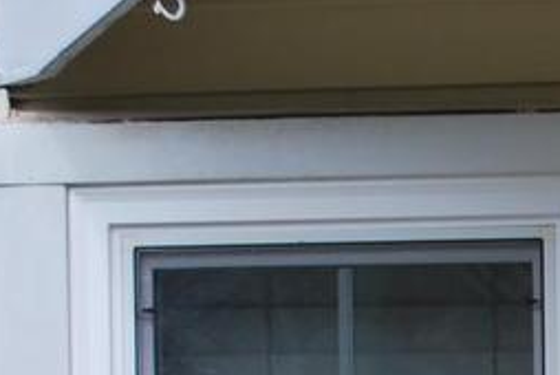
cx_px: 1398
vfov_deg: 4.4
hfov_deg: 6.4
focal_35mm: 306
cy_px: 1056
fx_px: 4765
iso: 100
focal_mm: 36
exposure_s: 1/160
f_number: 6.3
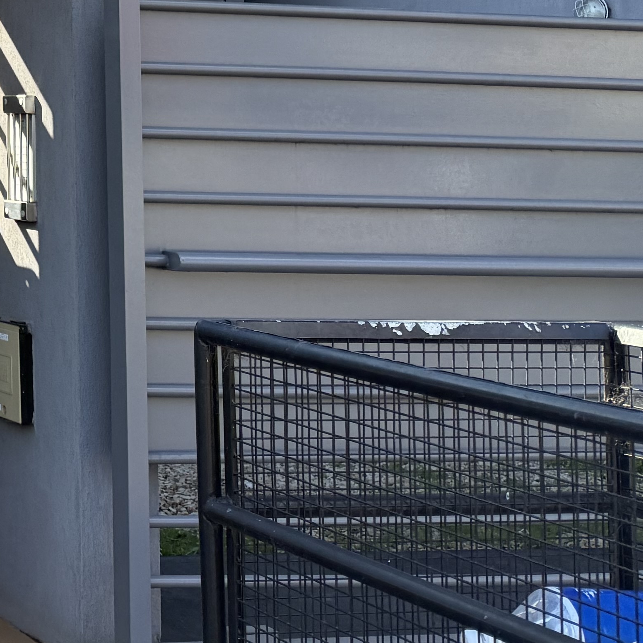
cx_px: -488
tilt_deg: +7.6
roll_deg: -2.1
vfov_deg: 21.1
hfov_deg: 18.0
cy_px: -58
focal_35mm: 78
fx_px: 1639
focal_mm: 6.76
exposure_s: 1/1493
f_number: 1.78
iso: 100
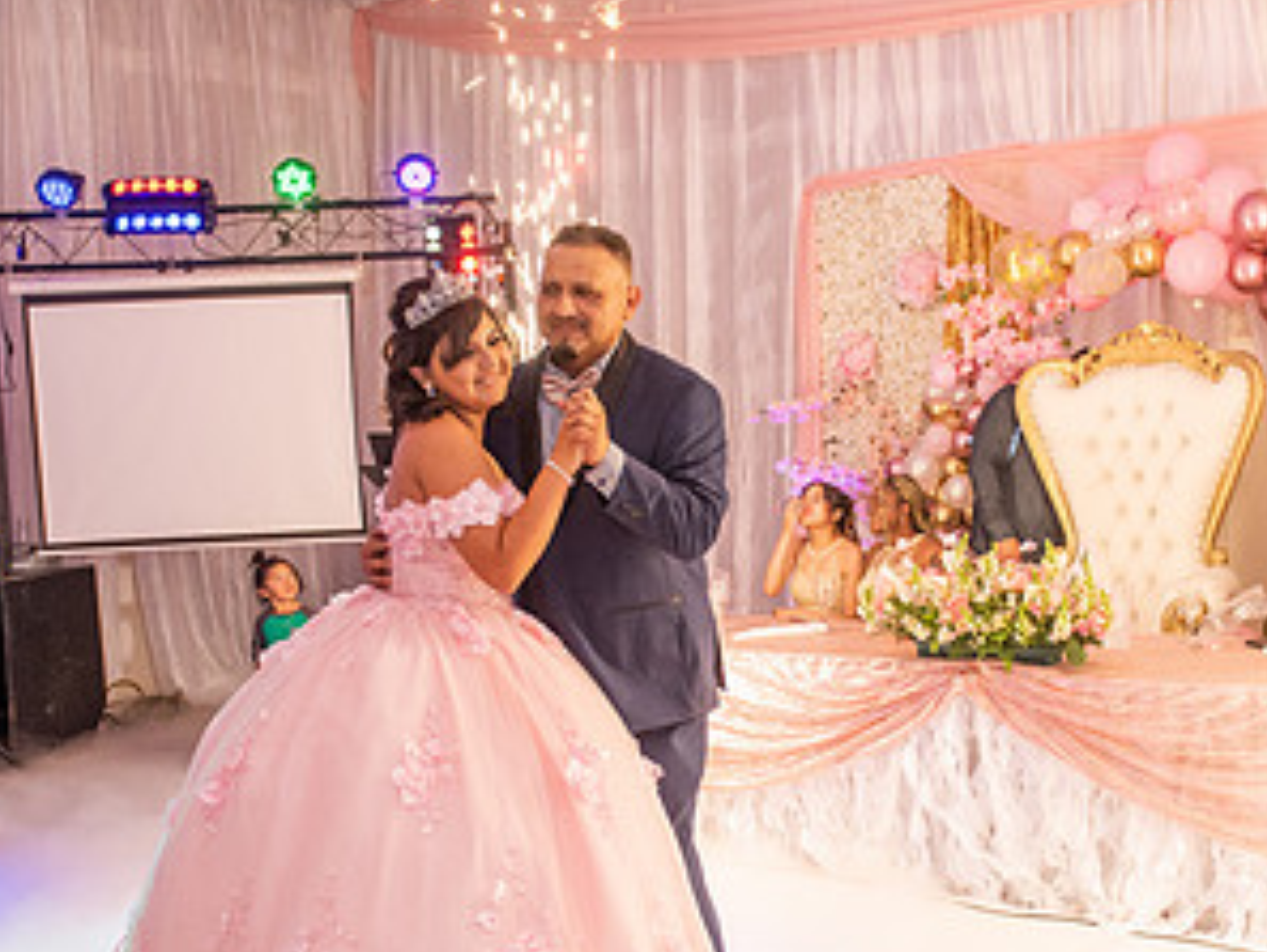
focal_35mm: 45
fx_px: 1648
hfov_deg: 41.9
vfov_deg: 32.0
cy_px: 600
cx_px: 742
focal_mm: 24
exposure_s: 1/160
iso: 1250
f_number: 3.5
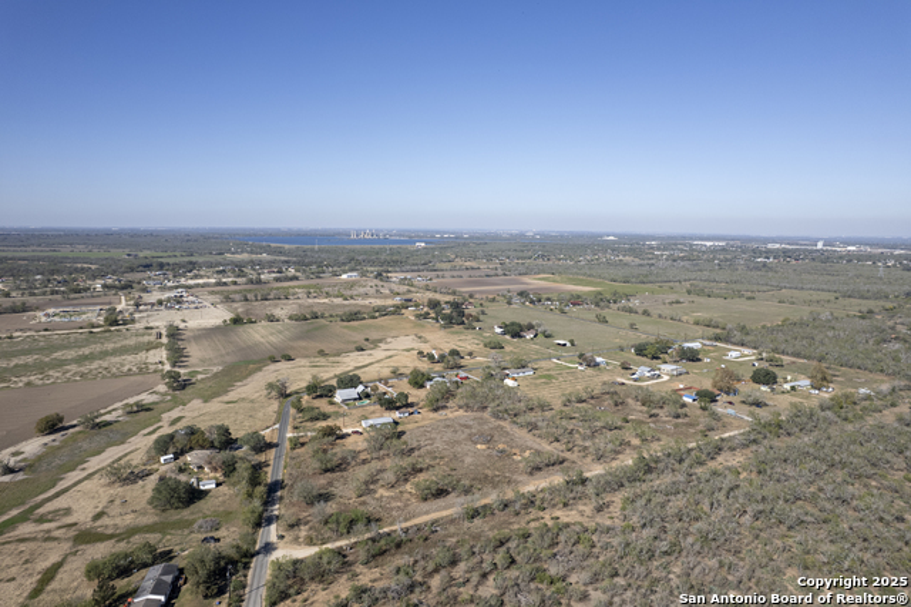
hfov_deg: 78.6
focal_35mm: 22
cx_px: 456
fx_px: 556
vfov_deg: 57.2
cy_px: 304
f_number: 2.8
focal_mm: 8.38
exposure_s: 1/500
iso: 100
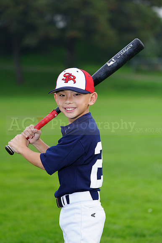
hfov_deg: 7.3
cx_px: 81
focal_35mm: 189
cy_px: 122
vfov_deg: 10.9
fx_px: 1277
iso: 200
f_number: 5.6
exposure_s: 1/250
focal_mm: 189
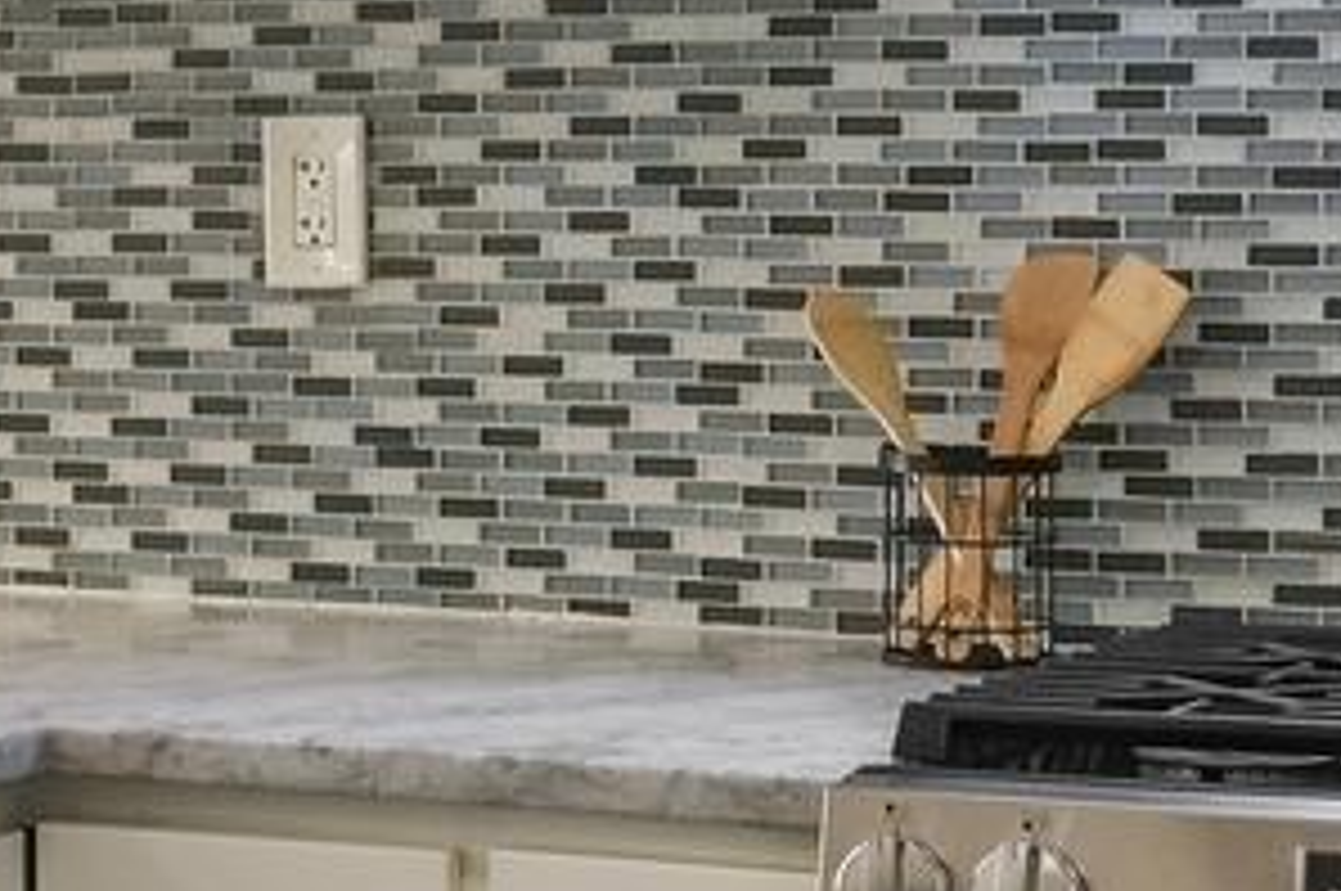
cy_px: -414
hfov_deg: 18.5
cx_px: 297
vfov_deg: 11.9
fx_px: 4093
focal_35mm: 110
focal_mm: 16
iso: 200
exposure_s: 1/8
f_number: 8
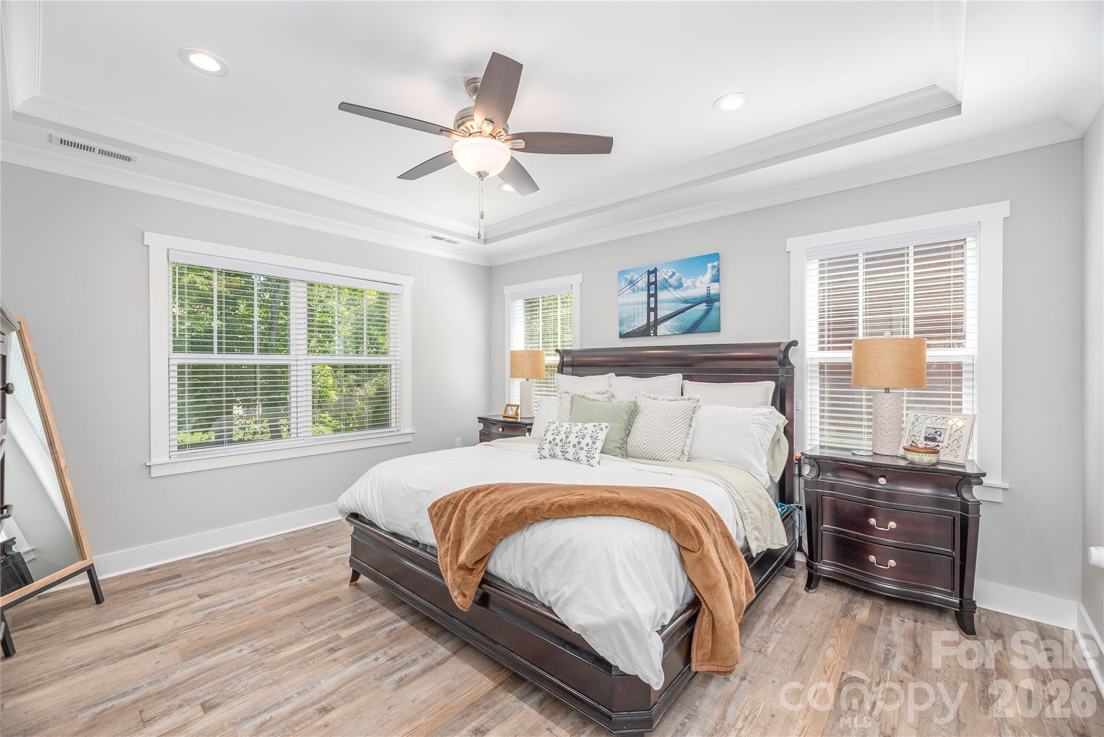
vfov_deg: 81.3
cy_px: 368
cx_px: 552
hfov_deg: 104.2
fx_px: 429
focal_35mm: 14
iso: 320
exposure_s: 1/160
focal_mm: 14
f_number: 8
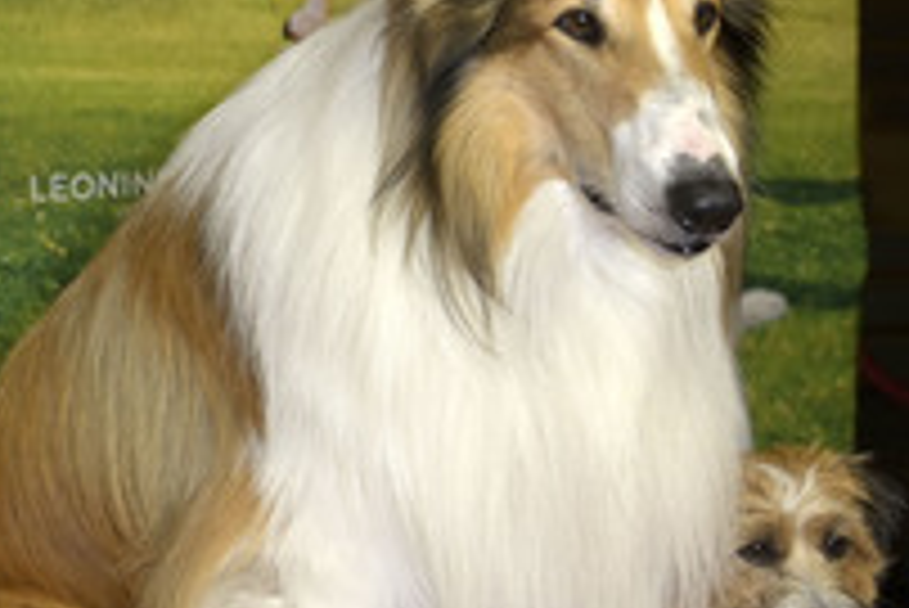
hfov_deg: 20.1
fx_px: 2476
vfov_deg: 14.0
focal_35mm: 98
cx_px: -20
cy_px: 347
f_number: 5.6
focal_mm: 44
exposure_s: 1/250
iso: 640
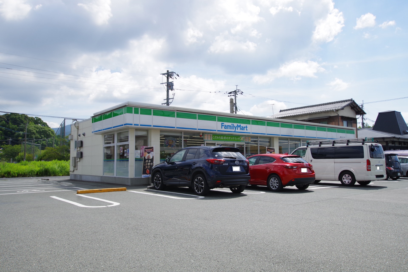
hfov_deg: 61.9
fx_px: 340
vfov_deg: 43.6
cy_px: 136
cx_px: 204
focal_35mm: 30
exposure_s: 1/400
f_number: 7.1
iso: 200
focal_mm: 20
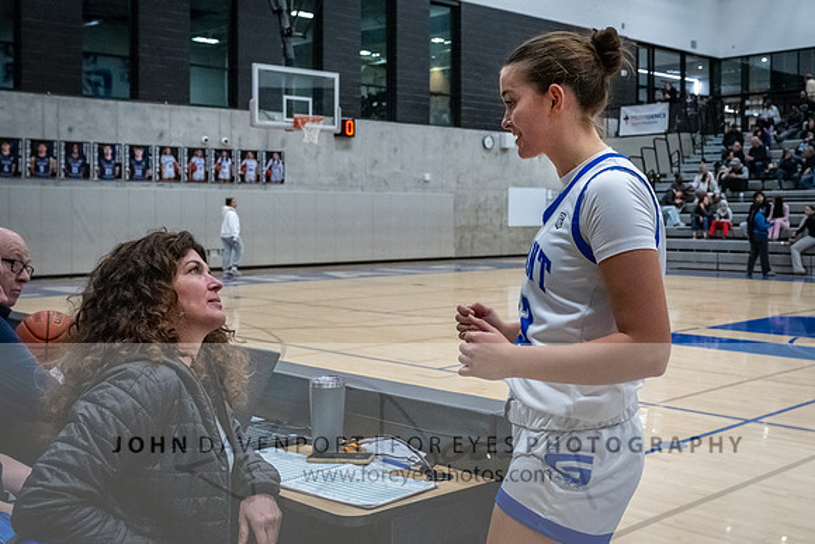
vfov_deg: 31.0
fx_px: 979
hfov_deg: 45.0
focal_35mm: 43
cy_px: 217
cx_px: 489
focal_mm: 36
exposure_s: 1/500
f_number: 6.3
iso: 25600
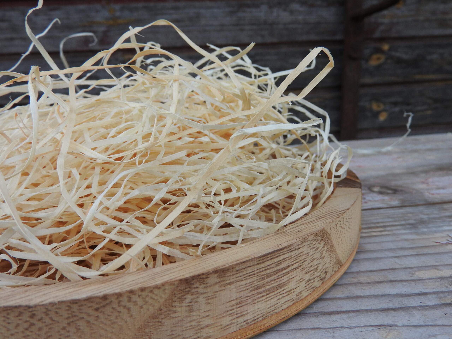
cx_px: 226
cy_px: 170
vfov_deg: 46.8
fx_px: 392
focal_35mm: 30
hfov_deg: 60.0
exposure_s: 1/200
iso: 100
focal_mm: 5.4
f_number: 3.5
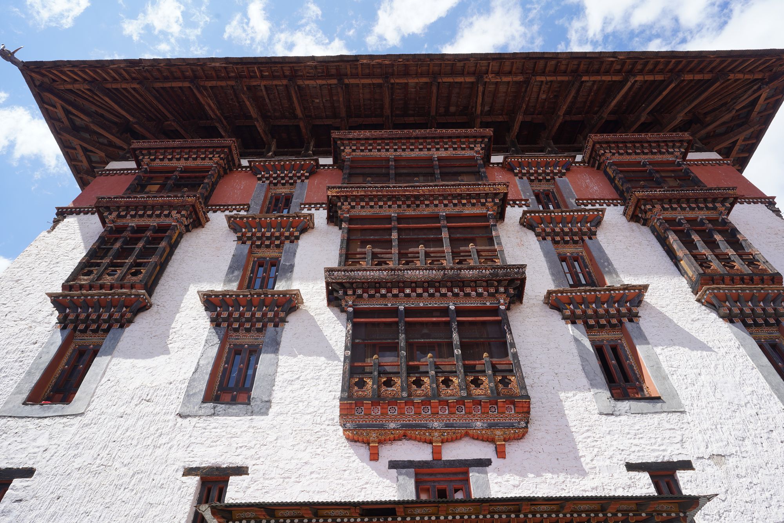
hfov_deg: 73.7
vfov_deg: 53.1
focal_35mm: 24
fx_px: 523
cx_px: 392
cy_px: 262
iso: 100
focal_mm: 24
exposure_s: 1/100
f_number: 11
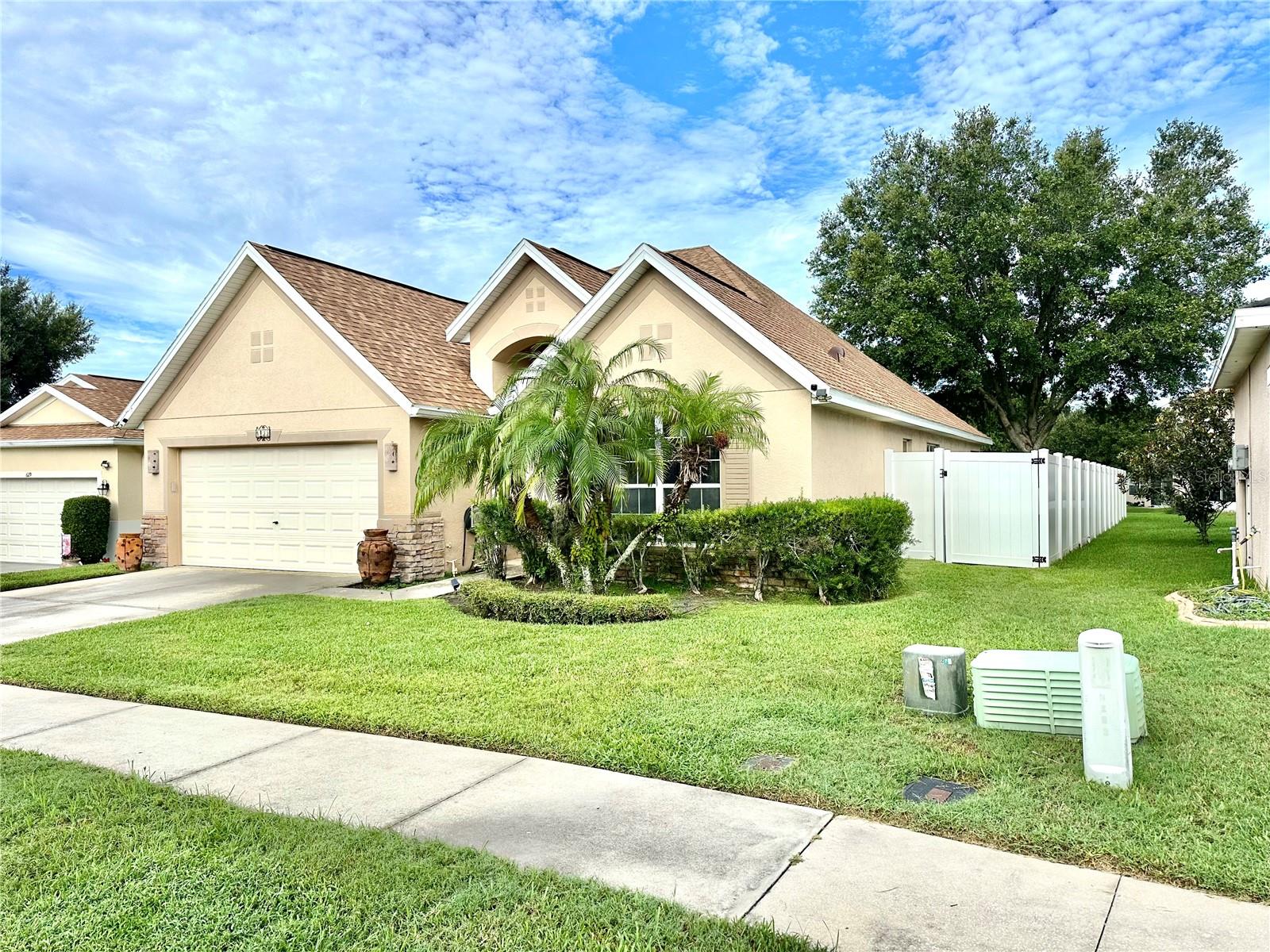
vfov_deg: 56.8
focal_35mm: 24
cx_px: 635
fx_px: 881
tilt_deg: -0.1
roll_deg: +0.4
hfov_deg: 71.6
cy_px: 476
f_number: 1.78
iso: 80
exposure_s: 1/3247
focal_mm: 6.86
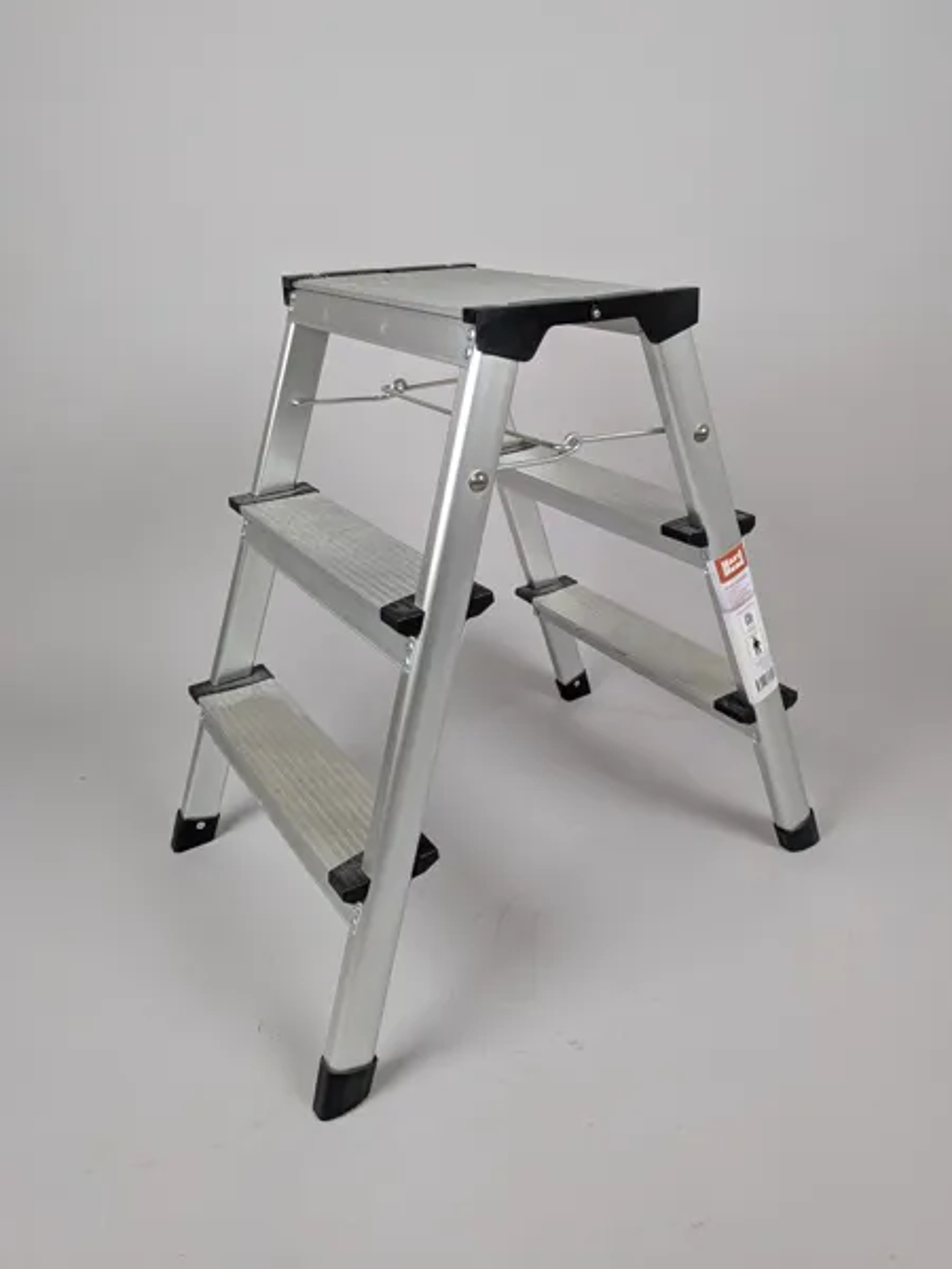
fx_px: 880
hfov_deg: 56.8
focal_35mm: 24
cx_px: 476
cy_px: 634
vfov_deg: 71.6
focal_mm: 4.53
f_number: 1.7
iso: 42
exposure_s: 1/50
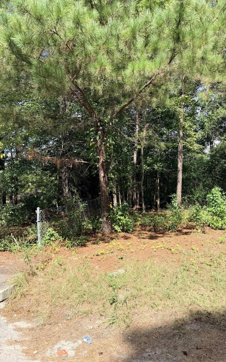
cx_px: 115
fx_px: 256
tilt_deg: +2.0
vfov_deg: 70.4
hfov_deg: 47.6
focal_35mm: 26
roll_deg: +1.5
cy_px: 181
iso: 80
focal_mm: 6.76
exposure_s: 1/1653
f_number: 1.78
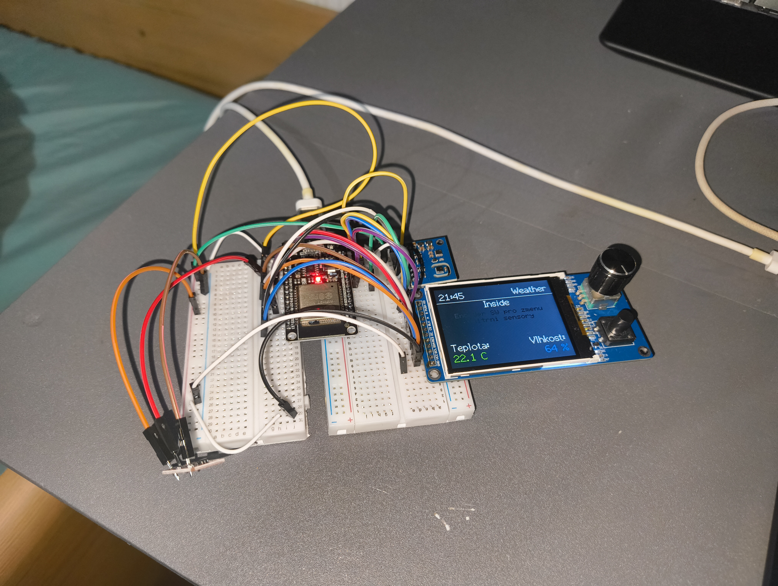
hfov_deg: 71.5
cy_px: 293
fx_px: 540
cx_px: 389
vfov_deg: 56.9
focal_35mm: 24
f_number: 1.87
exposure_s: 1/50
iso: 815
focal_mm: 5.56
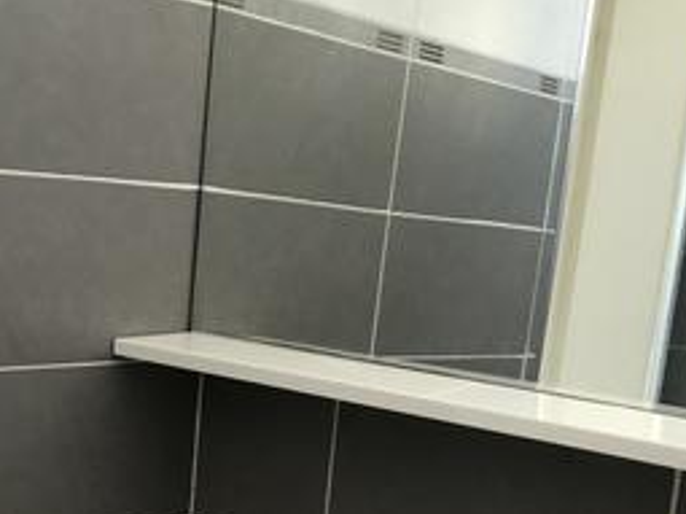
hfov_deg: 29.3
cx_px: 266
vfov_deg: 21.7
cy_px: 468
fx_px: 1307
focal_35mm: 66
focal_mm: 3.99
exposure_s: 1/17
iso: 64
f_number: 1.8
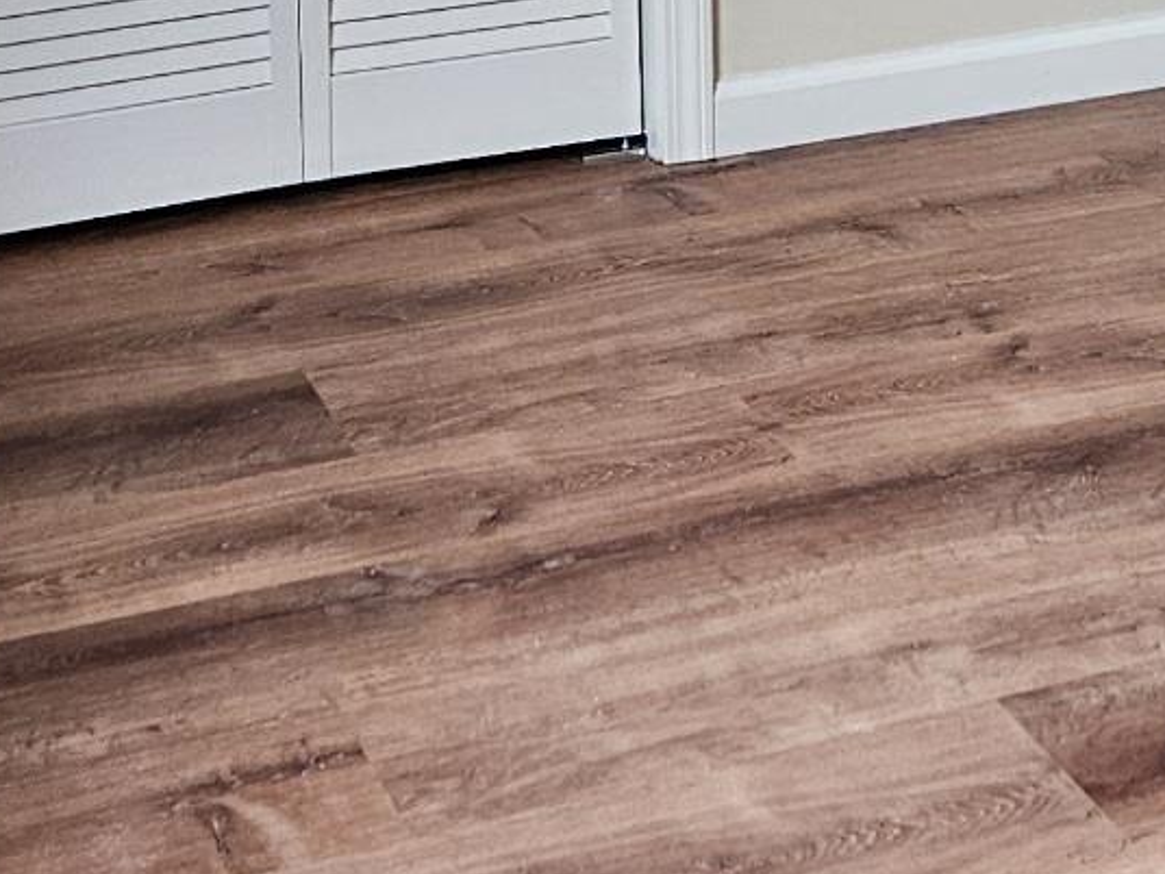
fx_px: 3466
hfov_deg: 18.8
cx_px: 1015
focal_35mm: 103
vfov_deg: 12.8
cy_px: -770
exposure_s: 1/172
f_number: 1.8
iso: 320
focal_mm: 5.4
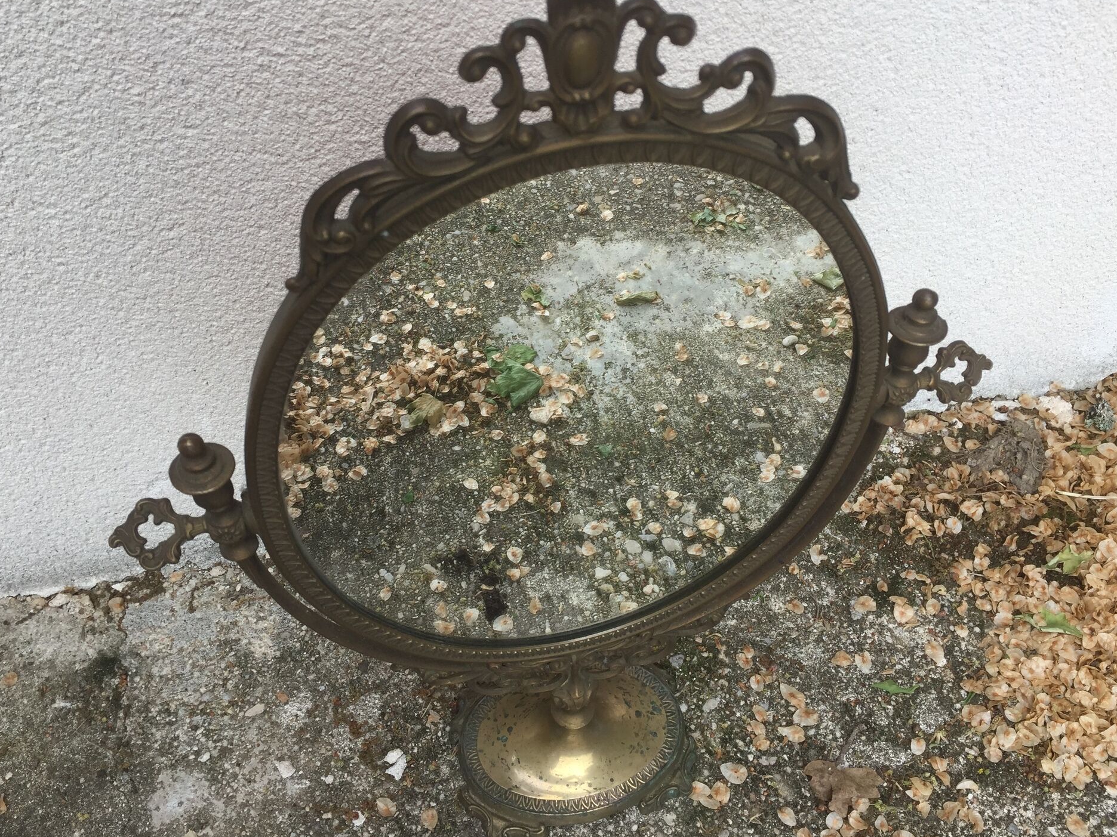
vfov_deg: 45.4
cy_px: 402
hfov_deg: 58.3
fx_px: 1000
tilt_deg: -51.6
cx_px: 535
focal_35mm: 31
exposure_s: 1/280
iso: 32
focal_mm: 4.15
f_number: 2.2
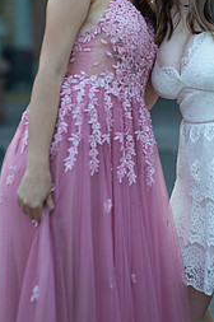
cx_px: 159
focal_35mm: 151
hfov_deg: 9.1
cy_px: 45
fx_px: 1350
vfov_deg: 13.5
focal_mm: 85
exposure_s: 1/1000
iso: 250
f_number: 2
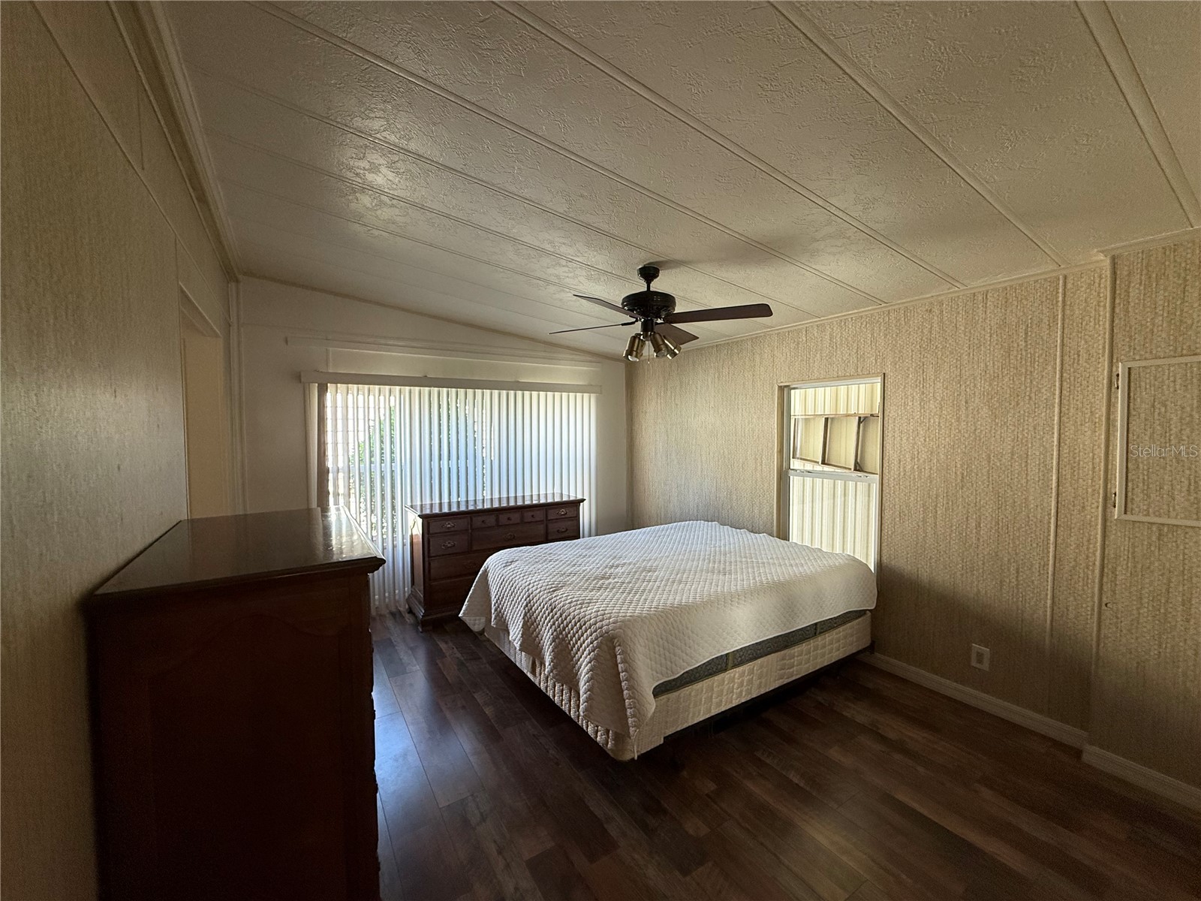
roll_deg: +0.0
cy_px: 450
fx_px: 486
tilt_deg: -1.2
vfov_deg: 85.7
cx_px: 600
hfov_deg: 102.1
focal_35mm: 14
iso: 200
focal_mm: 2.22
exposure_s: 1/120
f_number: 2.2
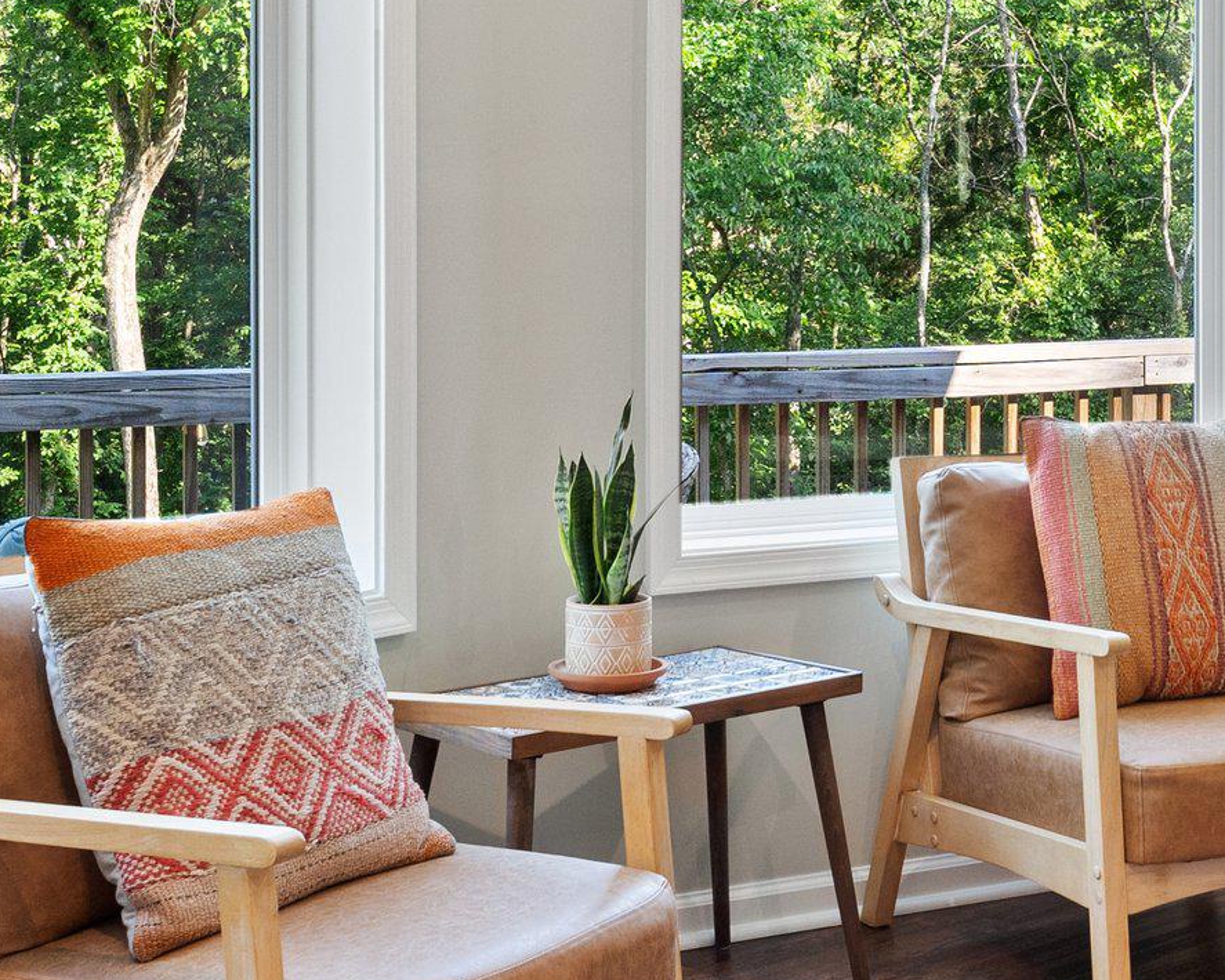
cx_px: 855
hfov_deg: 28.9
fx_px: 2357
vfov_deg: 23.2
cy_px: 237
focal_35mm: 65
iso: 400
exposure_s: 1/13
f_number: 8
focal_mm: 20
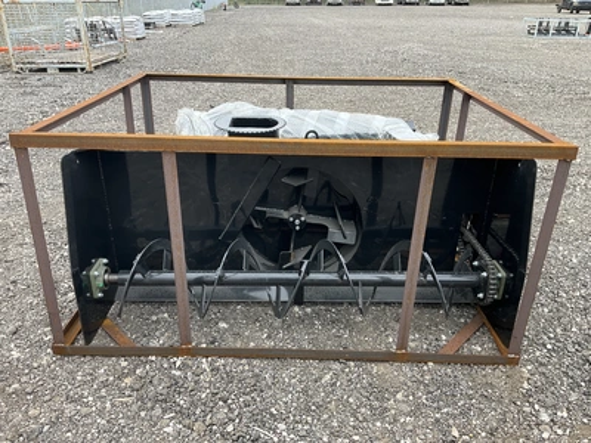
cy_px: 222
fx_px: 495
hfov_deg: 61.7
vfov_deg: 48.2
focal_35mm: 29
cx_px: 296
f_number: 1.8
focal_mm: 3
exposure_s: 1/212
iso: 20
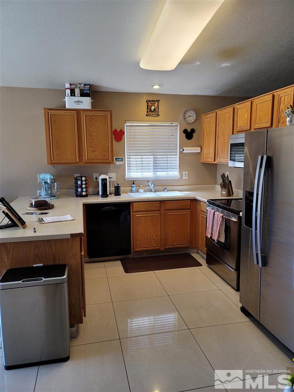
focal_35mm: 25
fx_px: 283
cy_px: 196
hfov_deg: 54.9
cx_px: 147
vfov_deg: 69.4
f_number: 1.8
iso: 100
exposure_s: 1/119
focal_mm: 7
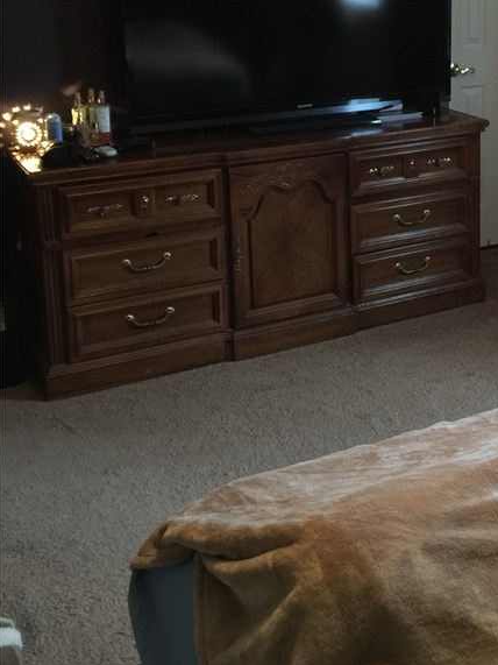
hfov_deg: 27.1
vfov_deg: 35.6
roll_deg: -0.6
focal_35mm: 52
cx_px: 444
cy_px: 129
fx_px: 998
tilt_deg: -9.8
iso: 100
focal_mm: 4.15
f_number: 2.2
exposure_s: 1/4
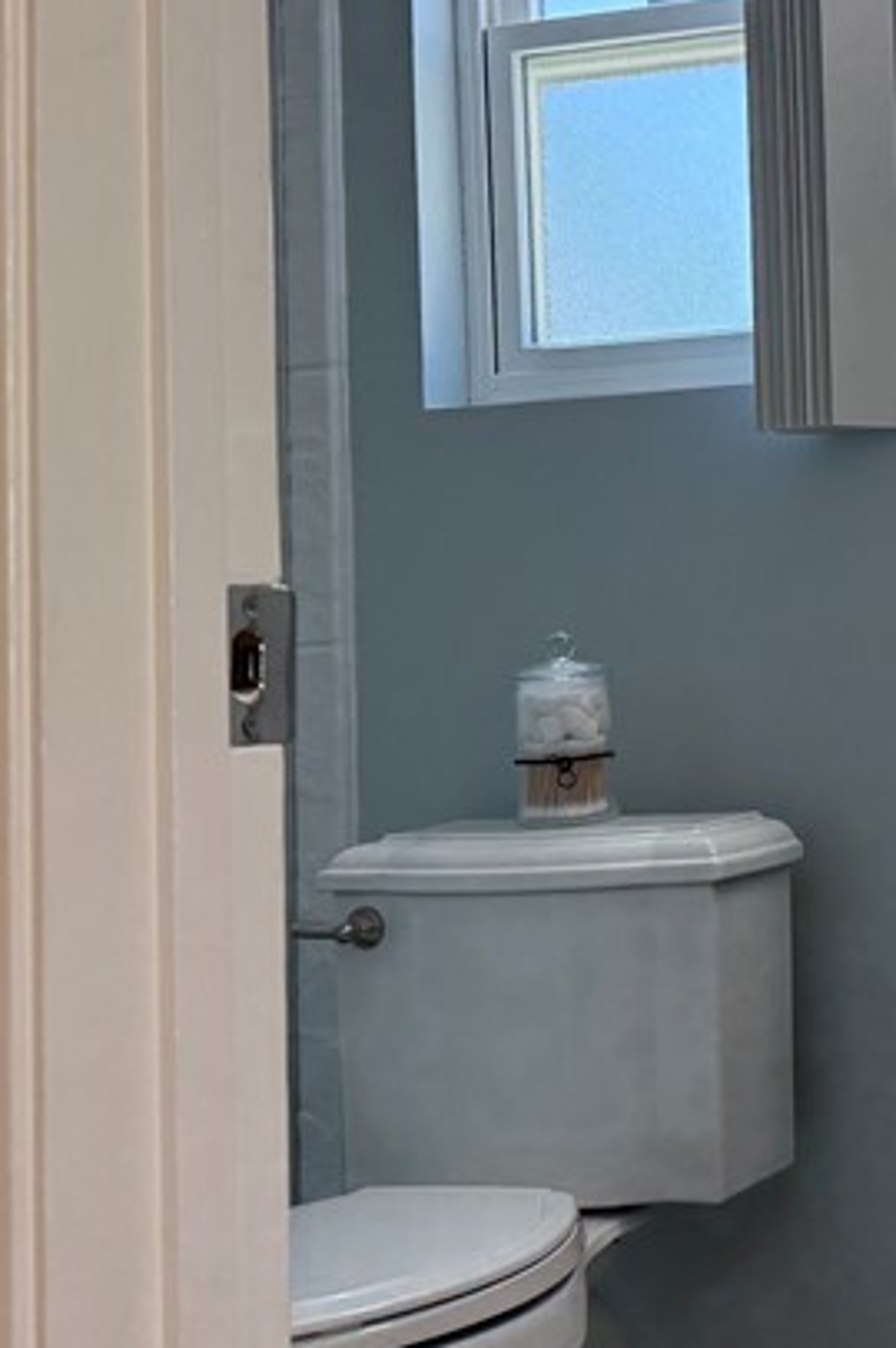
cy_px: 452
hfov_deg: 19.8
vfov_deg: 31.7
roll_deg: +3.3
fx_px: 2356
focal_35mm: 63
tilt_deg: +3.7
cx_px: 1161
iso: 200
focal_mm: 6.76
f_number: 1.78
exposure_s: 1/220
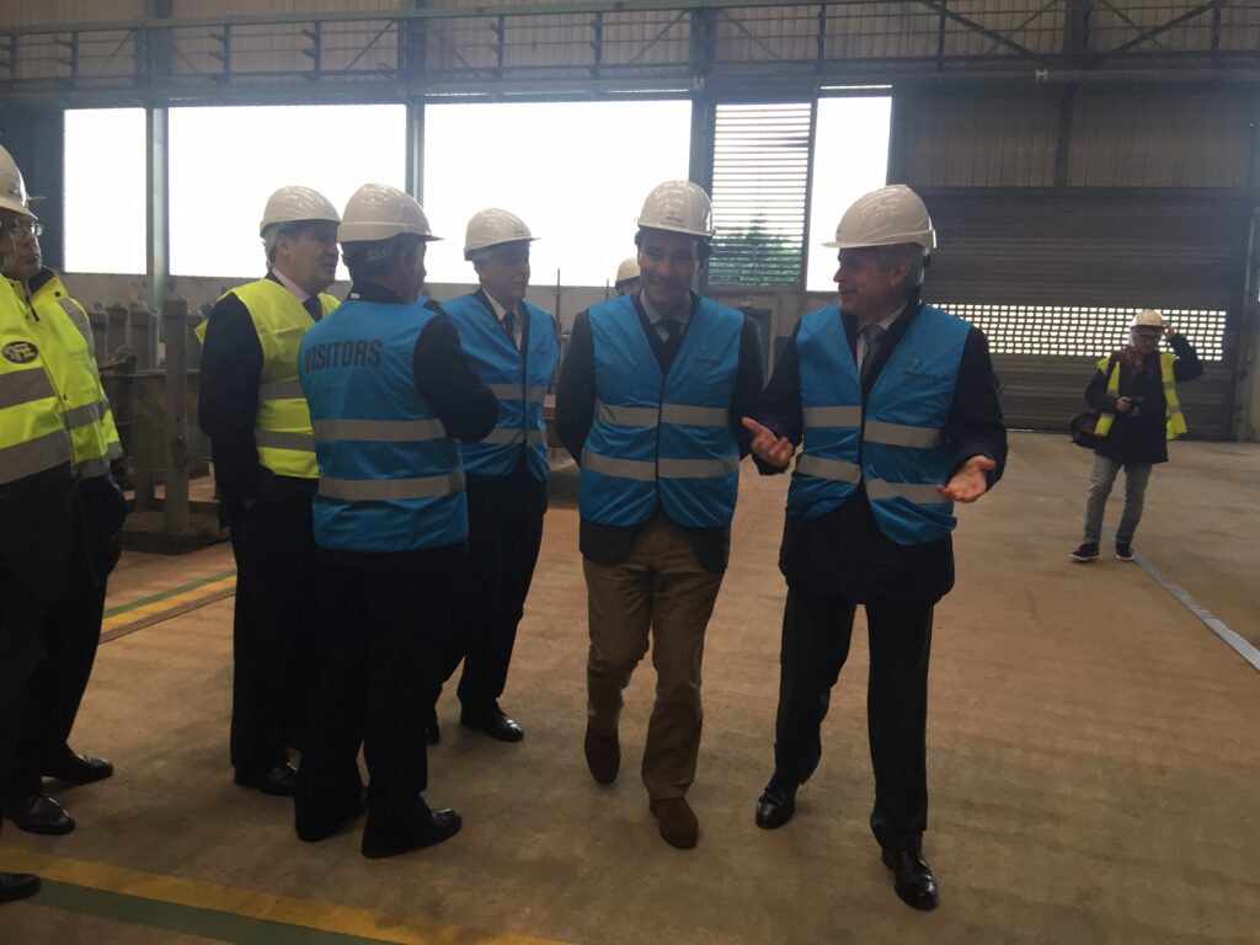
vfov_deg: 48.2
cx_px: 630
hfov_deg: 61.7
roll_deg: -2.3
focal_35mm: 29
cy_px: 472
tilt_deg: -5.3
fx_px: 1056
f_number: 2.2
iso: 32
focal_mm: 4.15
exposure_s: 1/33
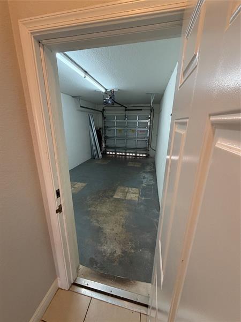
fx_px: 130
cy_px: 161
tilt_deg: -15.9
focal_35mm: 14
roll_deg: -0.1
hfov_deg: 85.7
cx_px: 120
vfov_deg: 102.1
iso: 250
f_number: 2.2
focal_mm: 2.22
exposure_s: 1/60
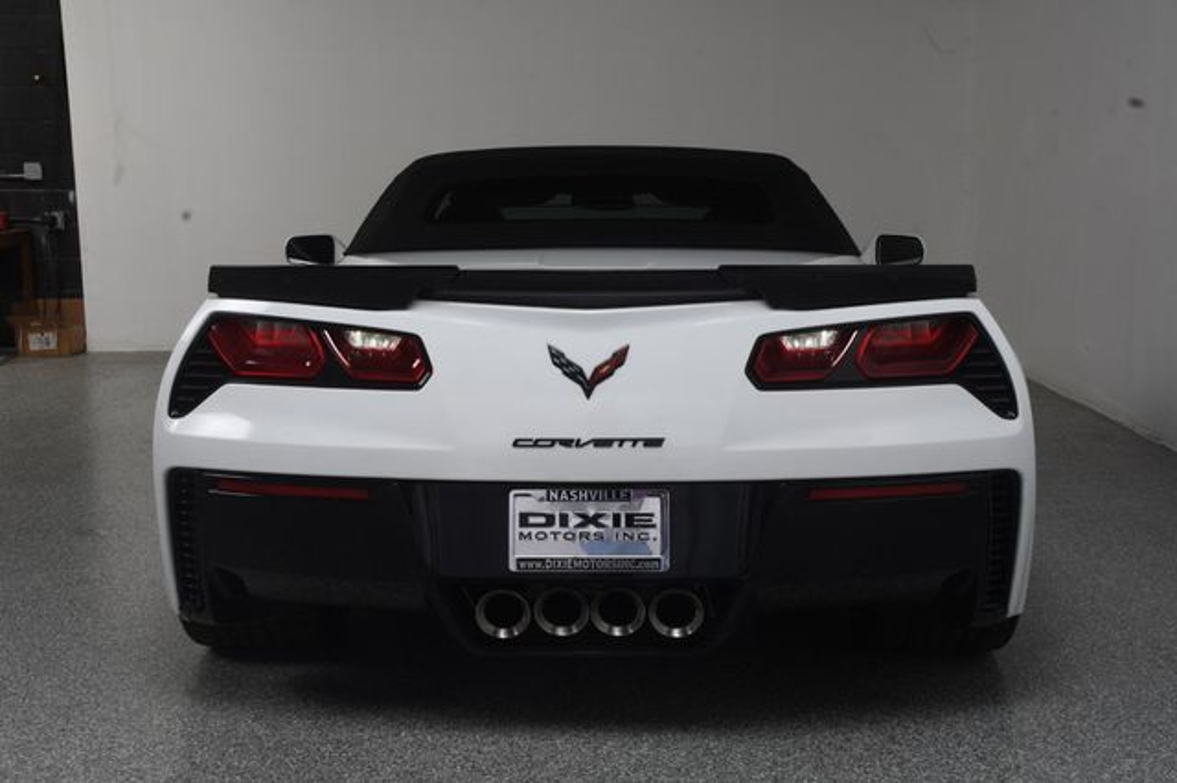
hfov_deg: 41.1
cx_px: 588
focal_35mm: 48
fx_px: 1568
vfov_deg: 28.0
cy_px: 392
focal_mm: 32
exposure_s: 1/160
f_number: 14
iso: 100
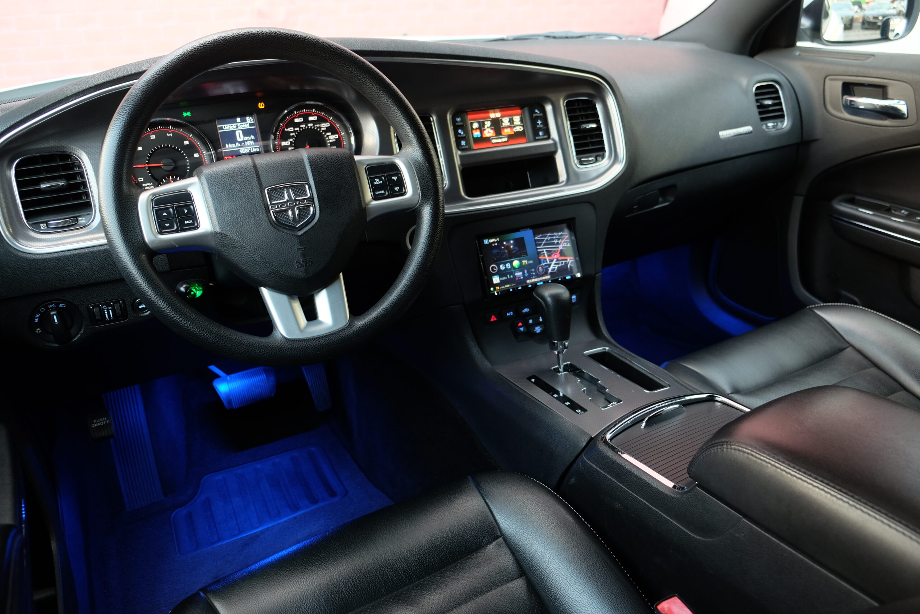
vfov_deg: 47.9
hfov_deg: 67.4
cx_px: 460
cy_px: 307
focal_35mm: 27
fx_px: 690
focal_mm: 18
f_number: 2.8
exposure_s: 1/15
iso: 640
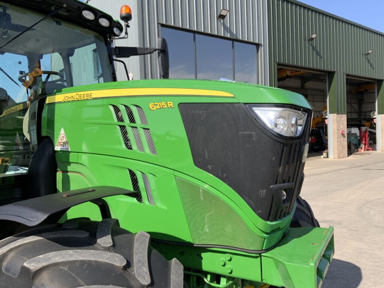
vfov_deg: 48.2
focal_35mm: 29
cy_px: 144
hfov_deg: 61.7
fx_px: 322
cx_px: 192
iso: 16
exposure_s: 1/1098
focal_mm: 3
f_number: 1.8
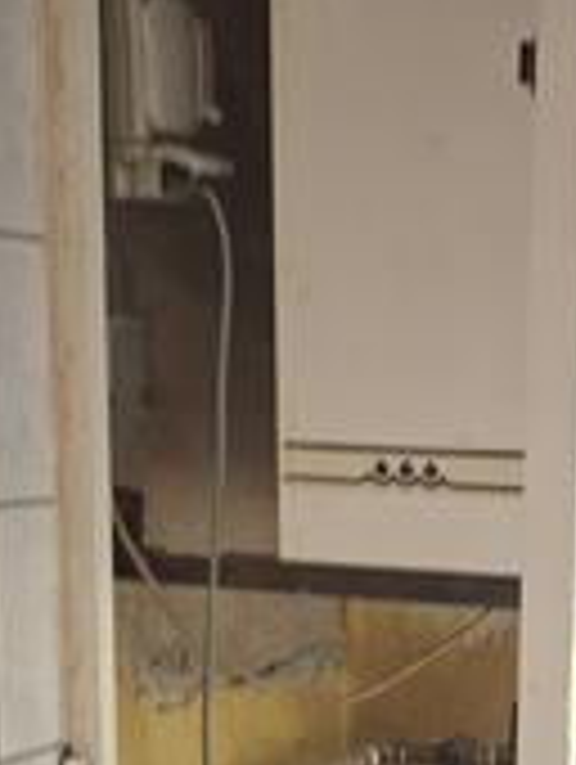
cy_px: 792
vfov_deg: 23.0
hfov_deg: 18.0
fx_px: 1793
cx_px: 495
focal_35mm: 81
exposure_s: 1/33
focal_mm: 5.54
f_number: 1.8
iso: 320
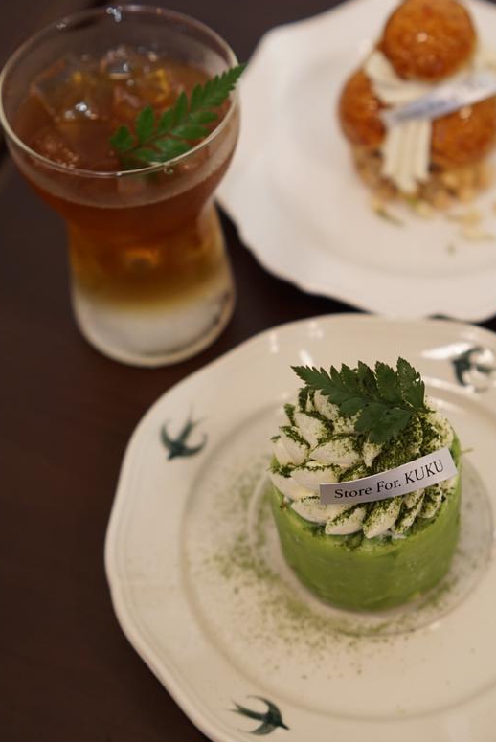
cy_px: 343
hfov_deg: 19.0
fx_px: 1480
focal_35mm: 72
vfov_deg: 28.1
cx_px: 332
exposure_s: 1/60.2
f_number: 2
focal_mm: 33
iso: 400
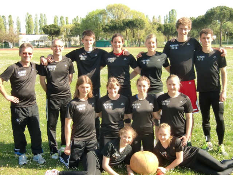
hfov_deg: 40.4
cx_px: 116
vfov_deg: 30.9
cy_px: 88
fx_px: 316
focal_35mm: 47
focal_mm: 8.4
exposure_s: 1/160
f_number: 4
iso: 64
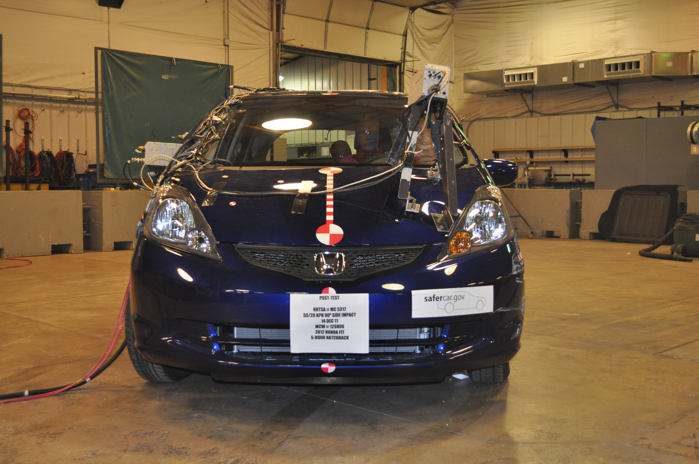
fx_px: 815
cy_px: 232
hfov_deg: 46.4
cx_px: 350
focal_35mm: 42
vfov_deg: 31.8
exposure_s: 1/80
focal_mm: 28
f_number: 4.5
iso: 800
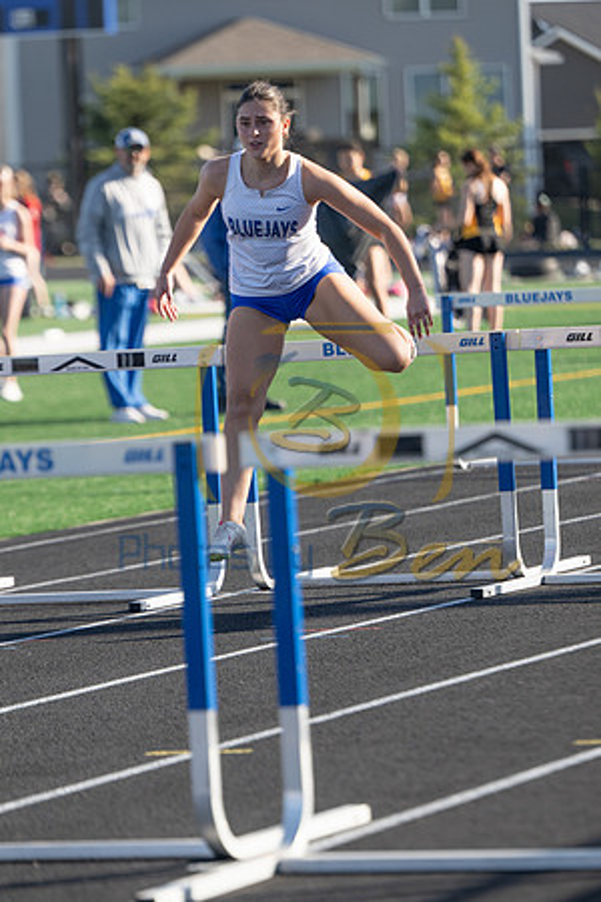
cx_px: 300
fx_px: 6185
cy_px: 451
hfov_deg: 5.6
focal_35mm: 247
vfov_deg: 8.3
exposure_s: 1/1250
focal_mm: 165
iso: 160
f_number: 3.2
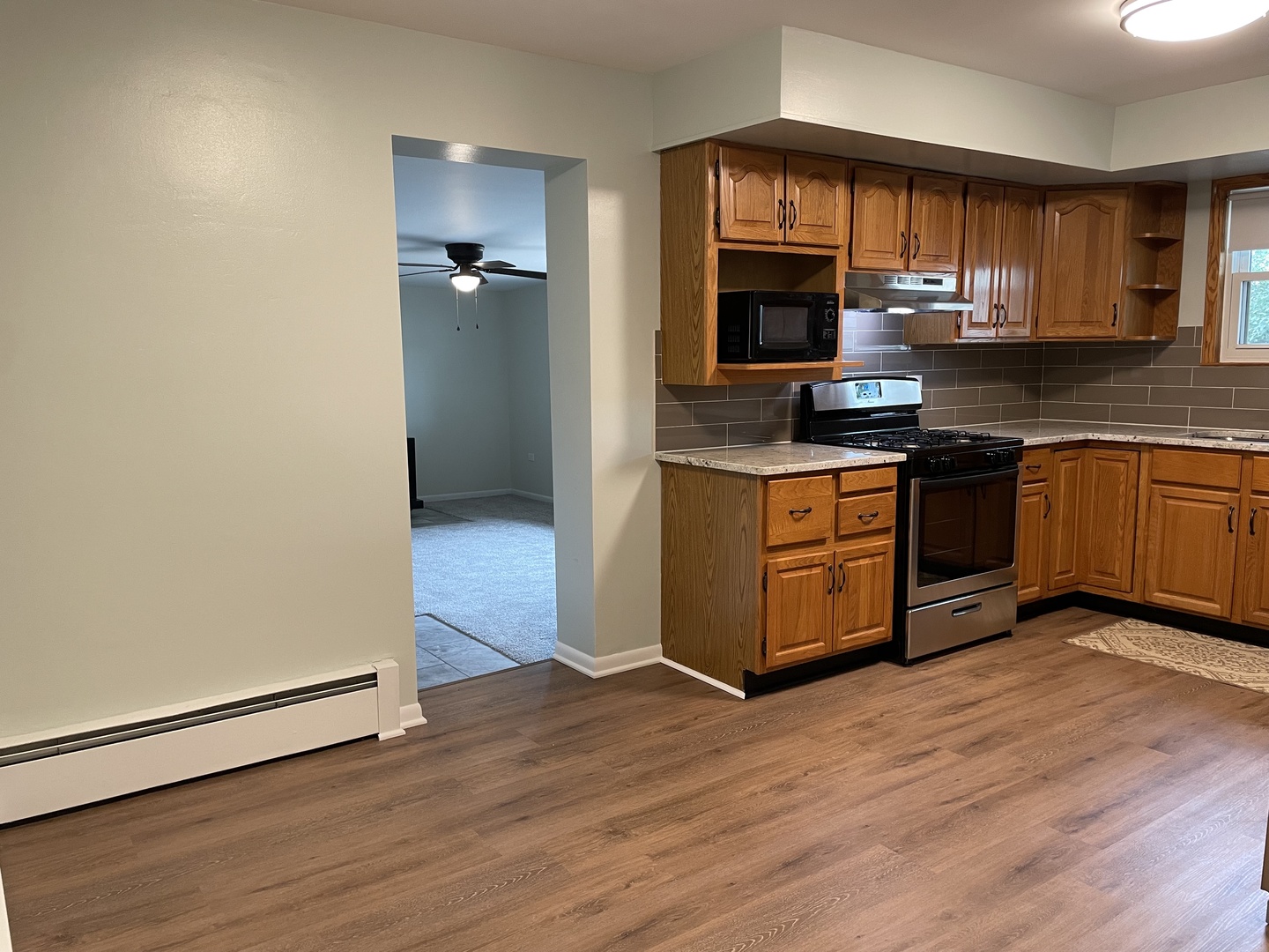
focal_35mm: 26
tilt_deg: -7.6
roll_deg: +0.5
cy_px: 476
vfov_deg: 53.1
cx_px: 634
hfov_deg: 67.3
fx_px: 953
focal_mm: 4.2
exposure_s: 1/60
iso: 160
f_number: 1.6
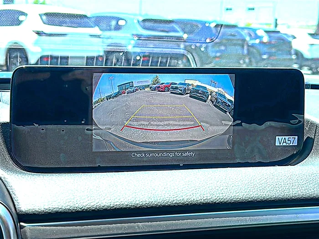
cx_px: 160
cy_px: 120
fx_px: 452
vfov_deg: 29.7
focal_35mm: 49
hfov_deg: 38.9
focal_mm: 6.86
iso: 80
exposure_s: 1/1086
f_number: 1.78
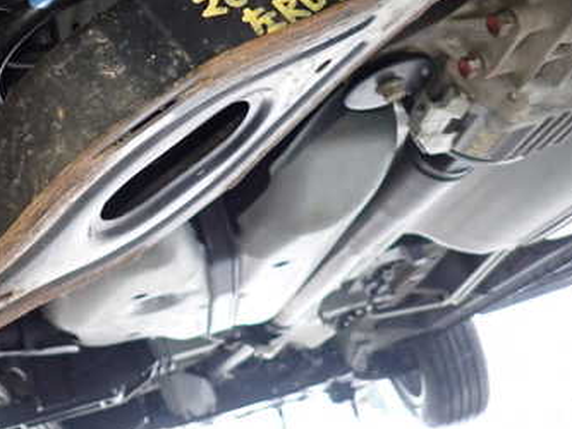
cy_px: 122
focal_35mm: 45
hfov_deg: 39.4
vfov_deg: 31.8
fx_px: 744
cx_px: 69
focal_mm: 4.5
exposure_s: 1/30
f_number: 2
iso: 800
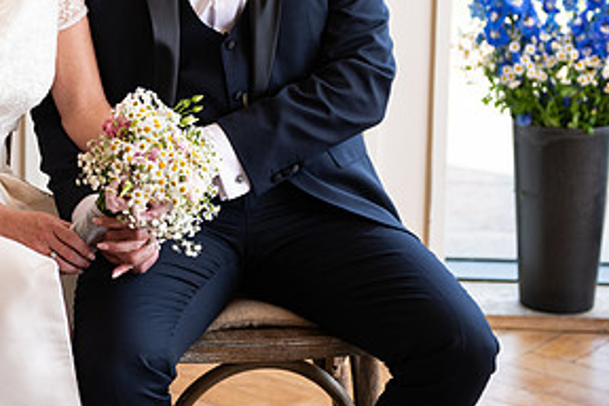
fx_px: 2385
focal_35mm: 141
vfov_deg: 9.7
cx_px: 38
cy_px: 1
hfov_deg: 14.4
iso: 320
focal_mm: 70
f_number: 3.5
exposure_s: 1/160
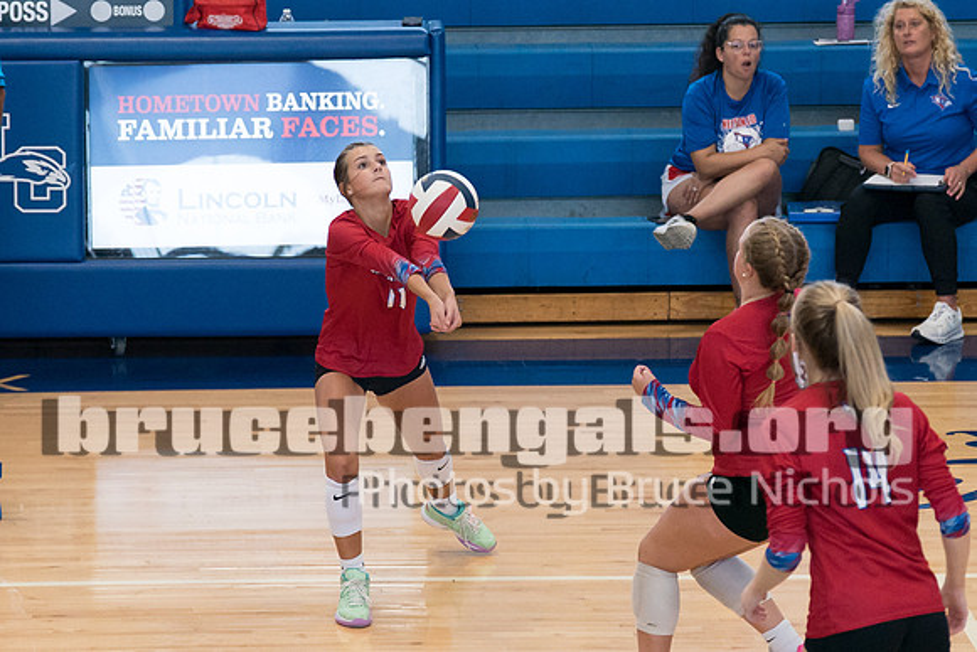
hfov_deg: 10.2
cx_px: 364
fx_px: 5450
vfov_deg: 6.8
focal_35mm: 201
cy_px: 295
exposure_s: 1/1250
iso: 3200
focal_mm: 95
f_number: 2.8
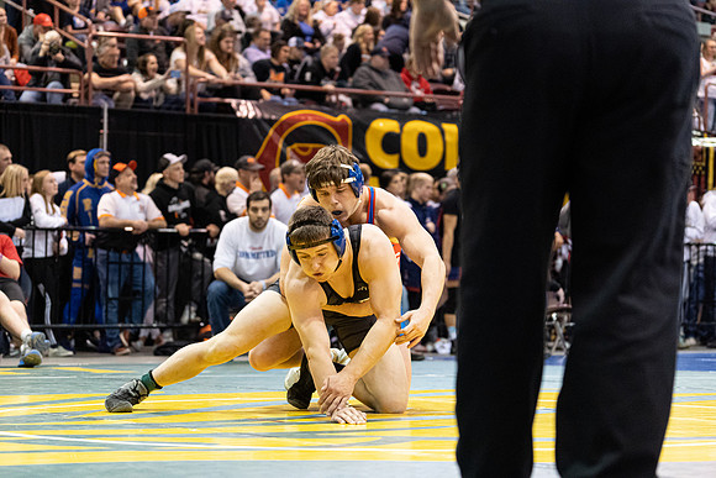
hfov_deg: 20.2
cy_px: 239
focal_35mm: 101
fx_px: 2009
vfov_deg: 13.6
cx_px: 358
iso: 8000
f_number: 4
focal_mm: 101
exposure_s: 1/500
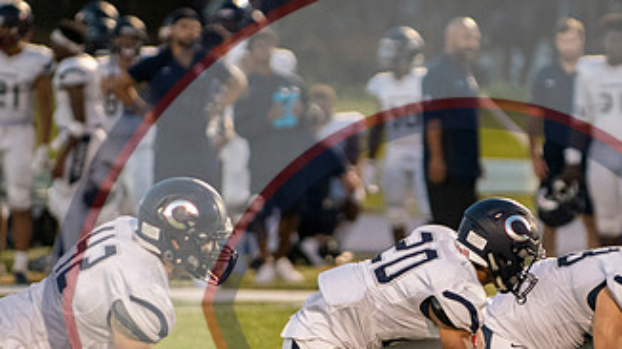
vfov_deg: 2.2
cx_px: 462
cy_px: 304
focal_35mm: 559
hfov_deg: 3.9
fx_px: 9215
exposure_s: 1/1600
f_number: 2.8
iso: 5000
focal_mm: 200
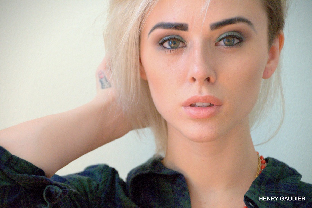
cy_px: 104
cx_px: 156
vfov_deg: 6.5
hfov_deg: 9.8
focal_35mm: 210
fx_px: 1818
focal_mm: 140
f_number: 6
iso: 1600
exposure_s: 1/125
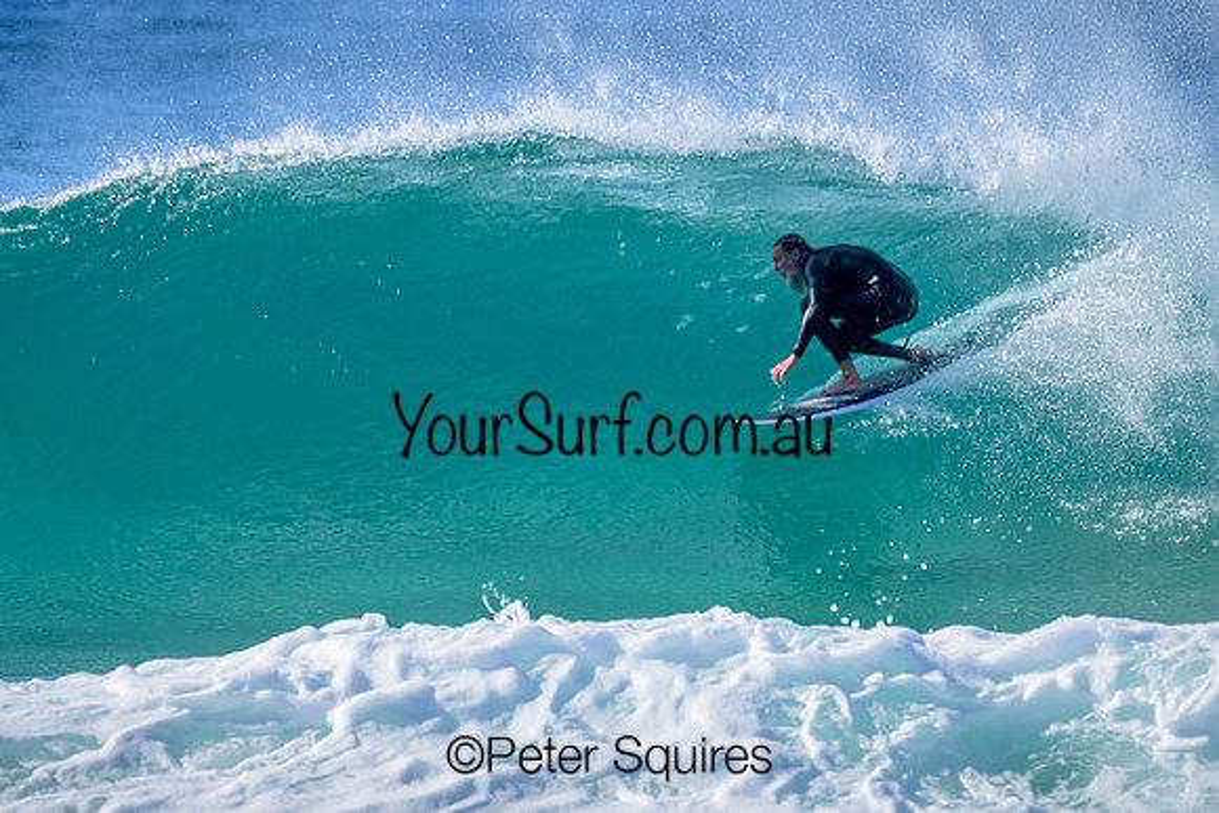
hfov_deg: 2.4
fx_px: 29534
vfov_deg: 1.6
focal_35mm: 872
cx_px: 547
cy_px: 451
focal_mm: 640
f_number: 11
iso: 450
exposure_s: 1/800
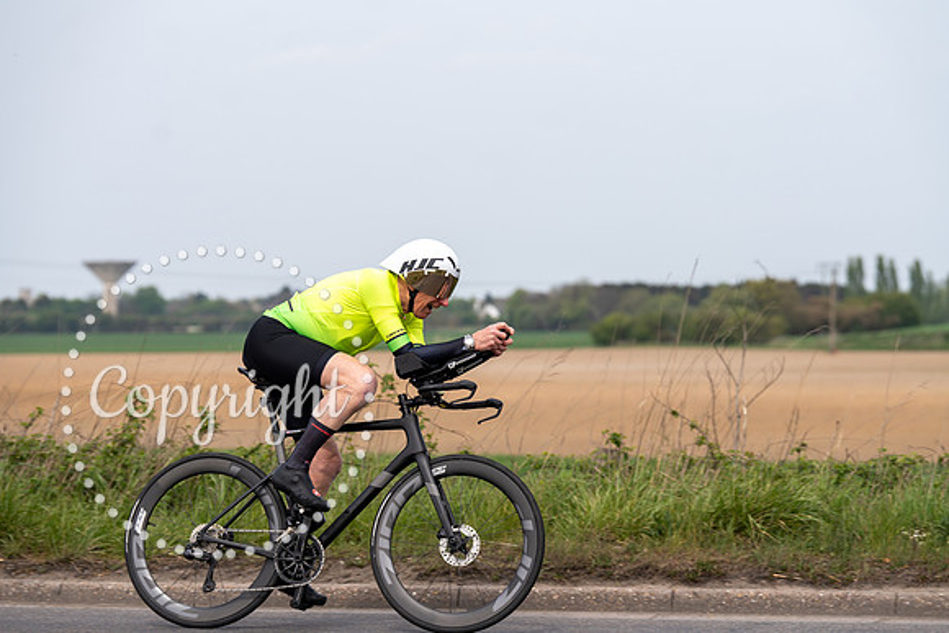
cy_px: 316
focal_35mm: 118
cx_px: 474
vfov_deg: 11.6
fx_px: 3111
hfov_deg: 17.3
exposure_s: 1/1000
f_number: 4
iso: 100
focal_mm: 118
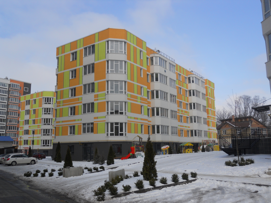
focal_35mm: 32
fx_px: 251
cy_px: 102
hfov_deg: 56.8
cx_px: 136
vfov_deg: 44.2
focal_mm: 5.7
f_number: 5.6
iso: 80
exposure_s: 1/250
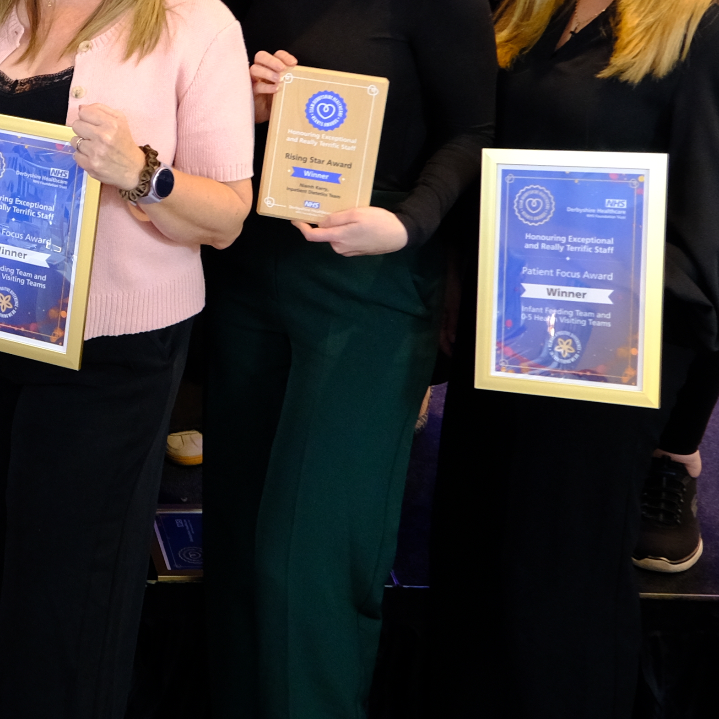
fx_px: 1903
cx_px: -170
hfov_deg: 19.9
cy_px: 147
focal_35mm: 81
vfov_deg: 21.1
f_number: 4
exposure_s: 1/20
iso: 1000
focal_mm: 16
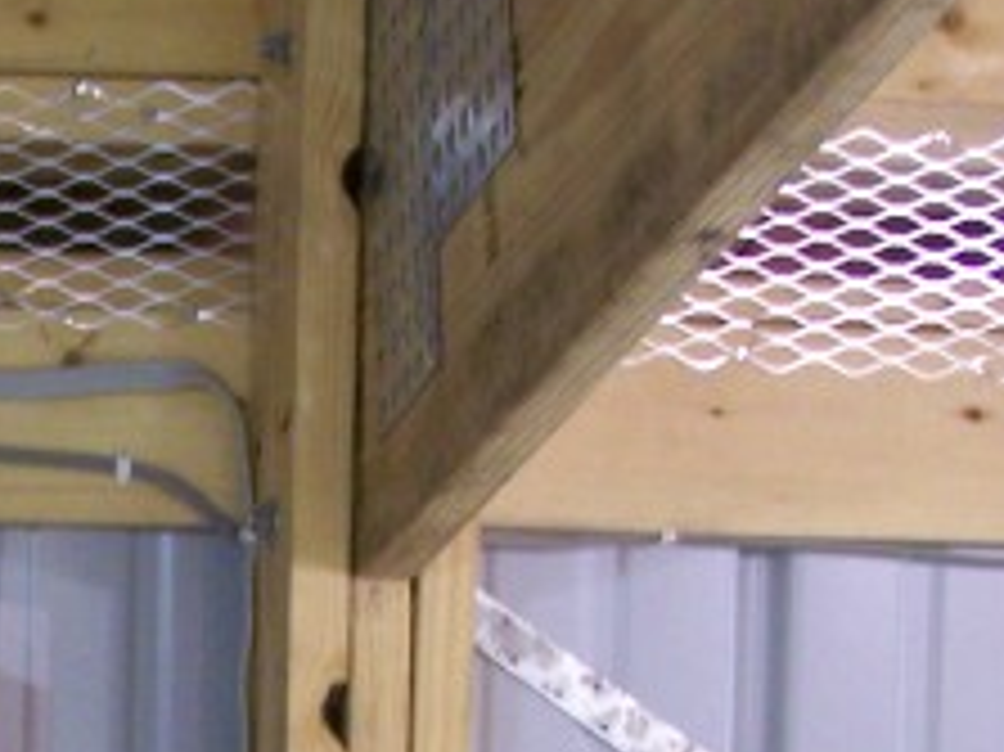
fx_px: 5827
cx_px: -270
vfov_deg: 7.3
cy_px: 1135
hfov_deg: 9.7
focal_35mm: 201
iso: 160
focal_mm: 9.3
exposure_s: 1/10
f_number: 3.1
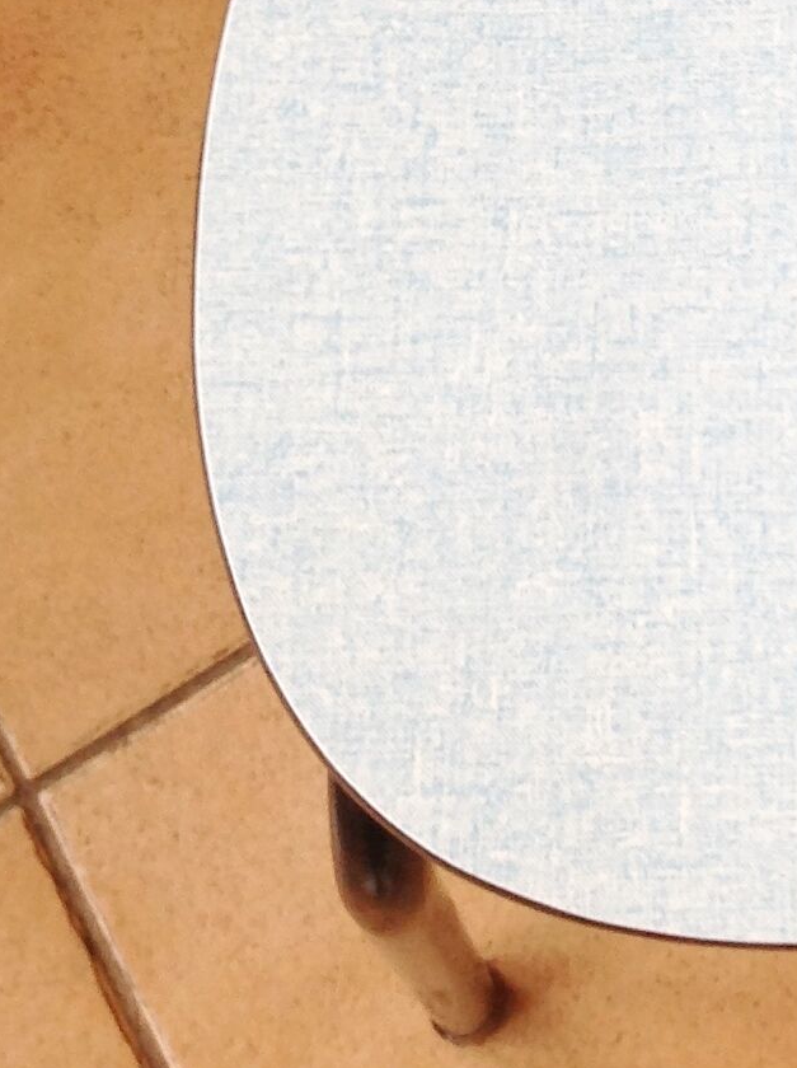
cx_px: 941
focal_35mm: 108
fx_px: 3326
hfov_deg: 13.3
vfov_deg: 16.5
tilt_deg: -64.0
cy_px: -563
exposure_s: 1/30
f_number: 2.4
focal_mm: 4.28
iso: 50
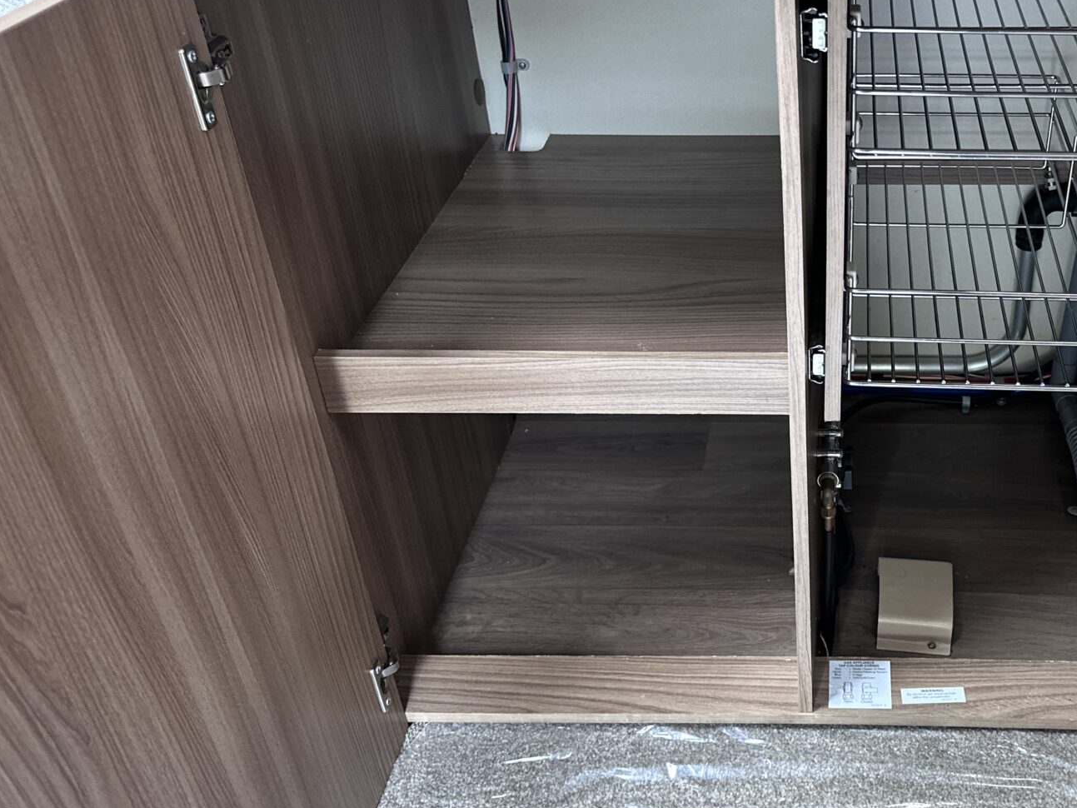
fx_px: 1182
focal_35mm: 38
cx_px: 825
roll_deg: -1.7
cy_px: 391
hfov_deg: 46.9
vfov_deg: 37.7
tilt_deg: -33.5
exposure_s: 1/97
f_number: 1.78
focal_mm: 6.86
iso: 250
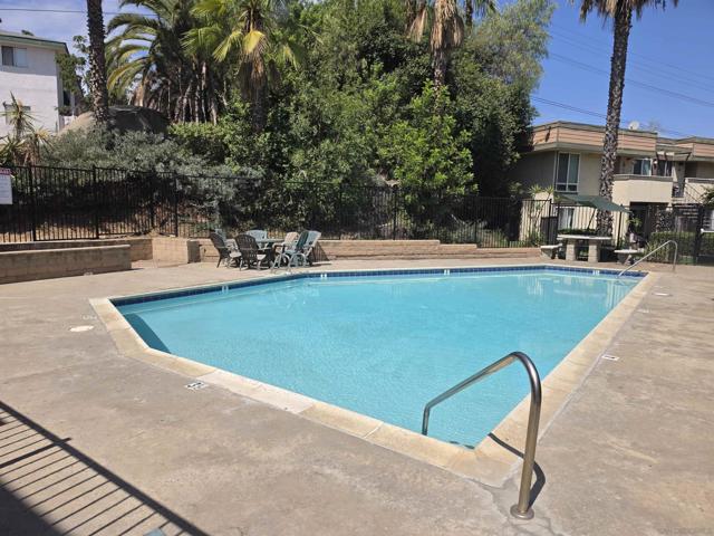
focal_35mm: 23
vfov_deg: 58.9
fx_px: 474
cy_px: 268
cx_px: 357
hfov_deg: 73.9
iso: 64
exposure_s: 1/7939
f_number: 1.4
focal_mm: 6.5
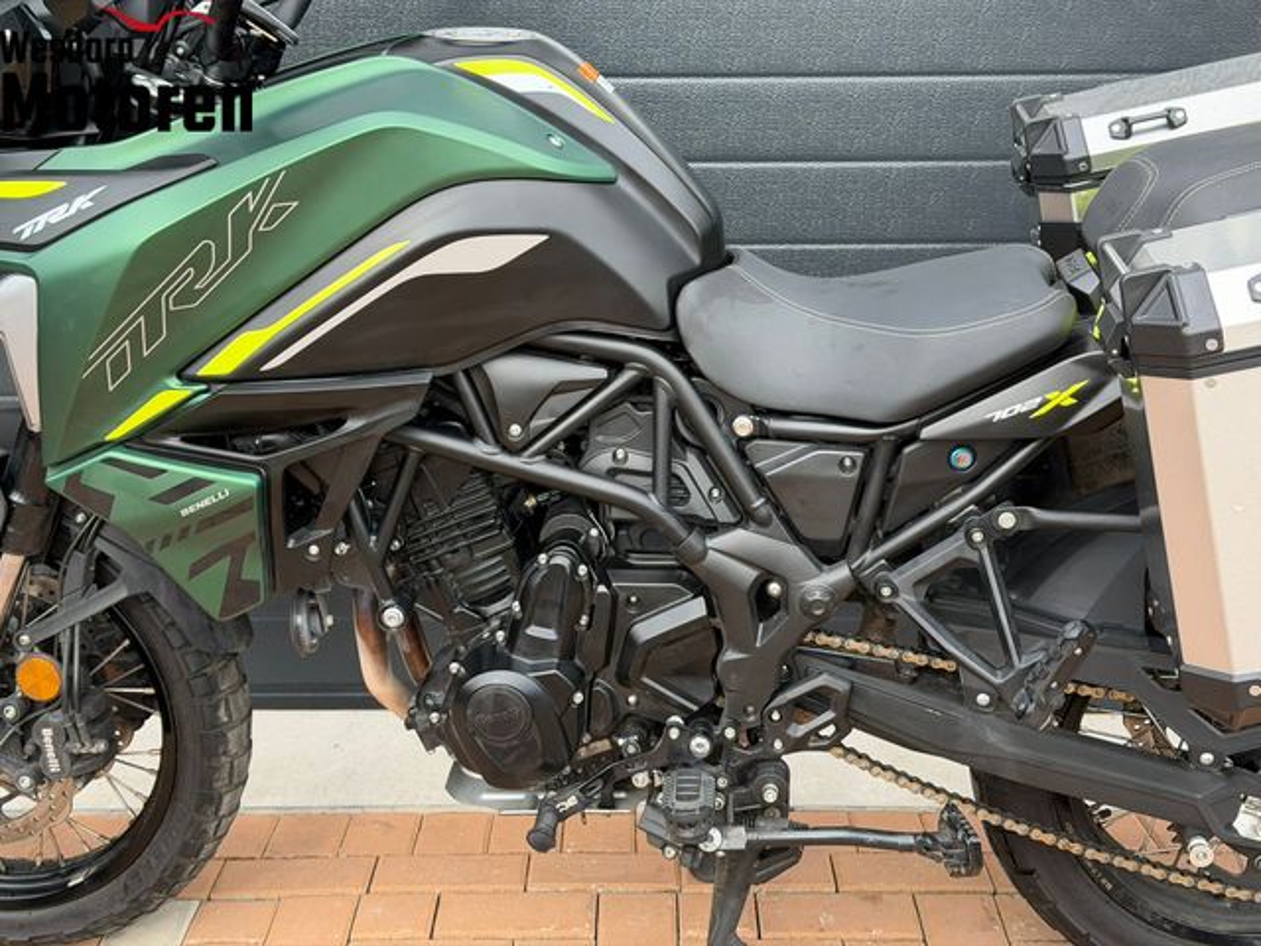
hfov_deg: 39.7
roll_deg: +0.5
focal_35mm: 48
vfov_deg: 30.3
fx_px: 1749
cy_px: 473
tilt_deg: -21.3
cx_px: 630
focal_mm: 6.76
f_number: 1.78
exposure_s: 1/328
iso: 80
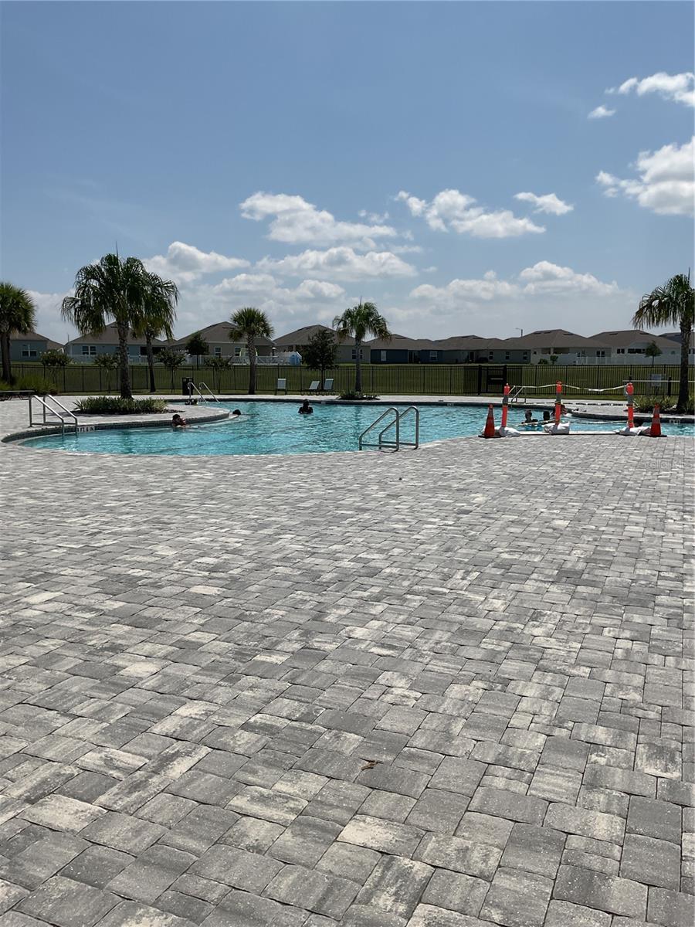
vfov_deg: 61.7
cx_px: 348
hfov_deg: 48.2
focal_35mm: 29
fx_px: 776
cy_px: 464
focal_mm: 3
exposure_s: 1/5814
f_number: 1.8
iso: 16
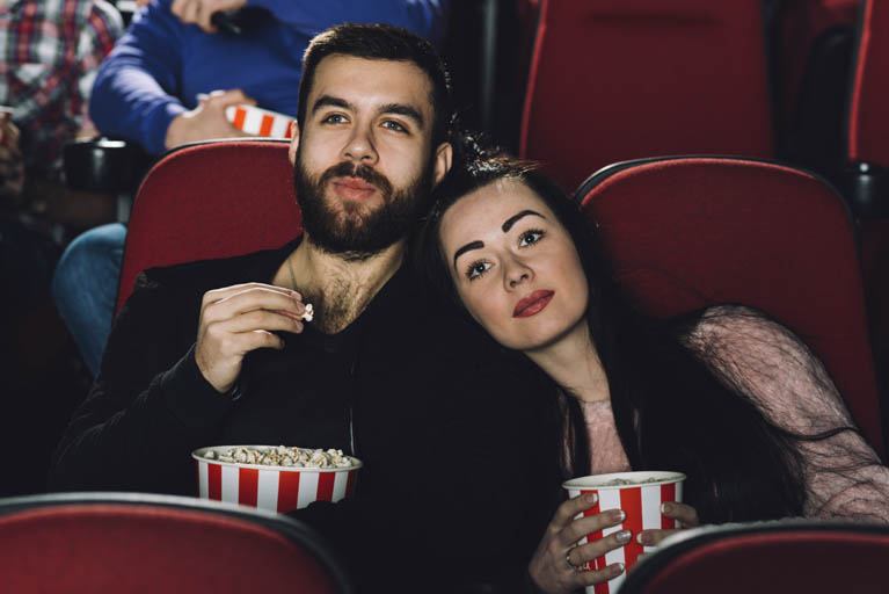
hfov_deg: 23.9
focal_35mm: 85
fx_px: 2100
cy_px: 297
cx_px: 444
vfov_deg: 16.1
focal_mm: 85
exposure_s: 1/160
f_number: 3.5
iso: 400
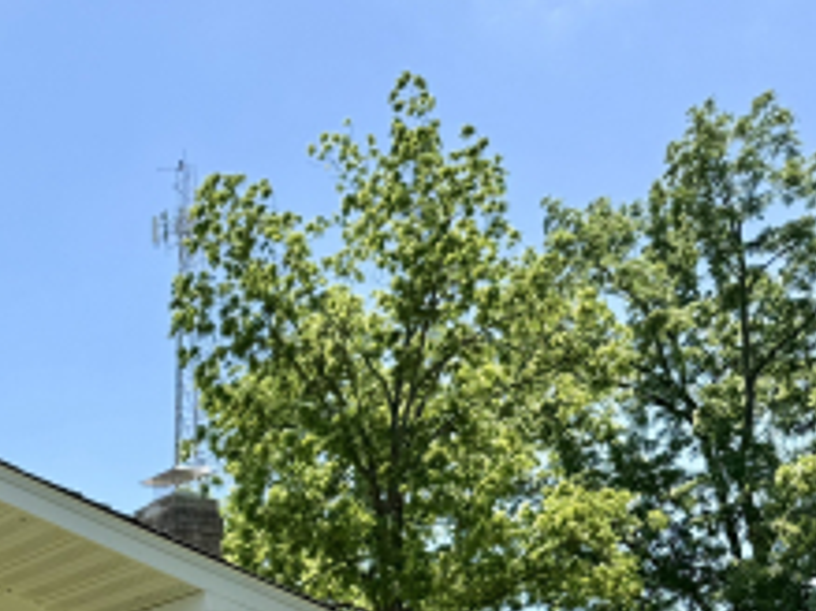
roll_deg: +2.4
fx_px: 1720
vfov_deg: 18.7
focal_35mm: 73
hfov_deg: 24.3
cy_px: 797
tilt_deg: +4.2
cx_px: -155
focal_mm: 6.76
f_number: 1.78
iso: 80
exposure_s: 1/2907
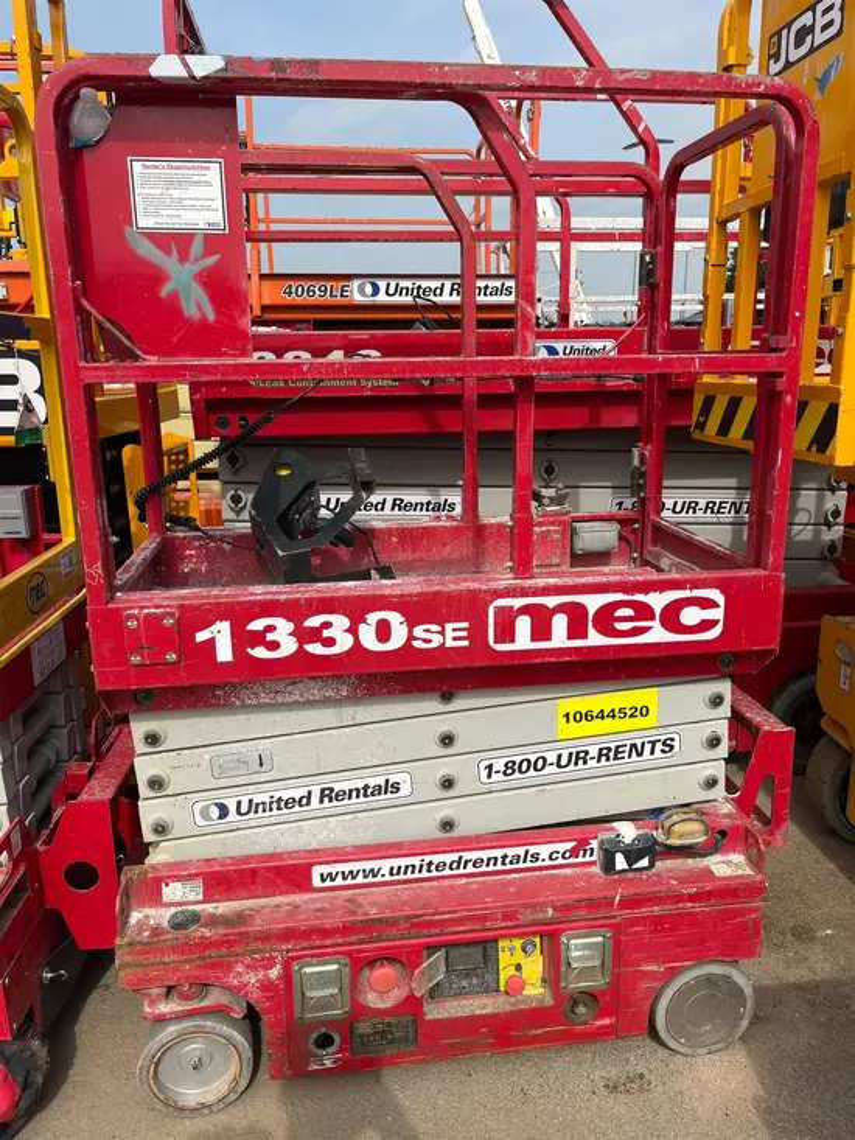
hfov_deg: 53.1
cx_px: 428
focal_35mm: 26
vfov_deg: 67.3
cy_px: 570
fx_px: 856
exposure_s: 1/3623
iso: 50
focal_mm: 5.1
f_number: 1.6
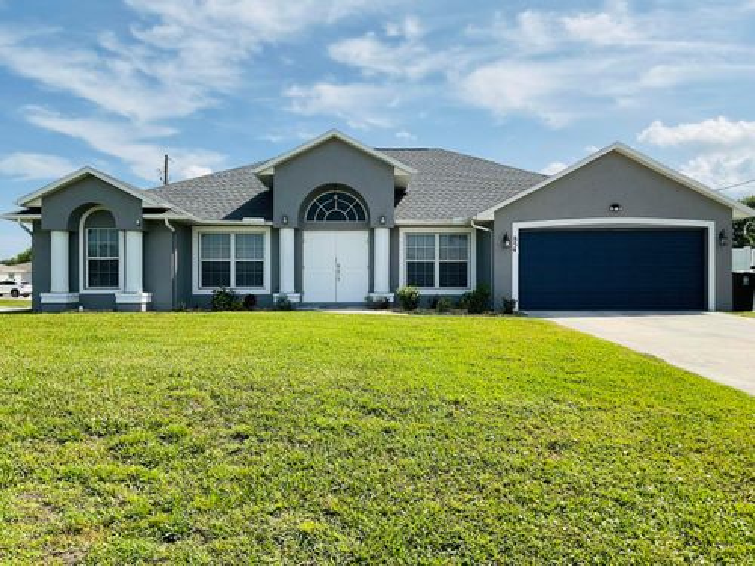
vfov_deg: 48.2
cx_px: 378
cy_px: 283
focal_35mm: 29
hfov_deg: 61.7
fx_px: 633
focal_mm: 3
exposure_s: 1/2538
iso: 16
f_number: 1.8
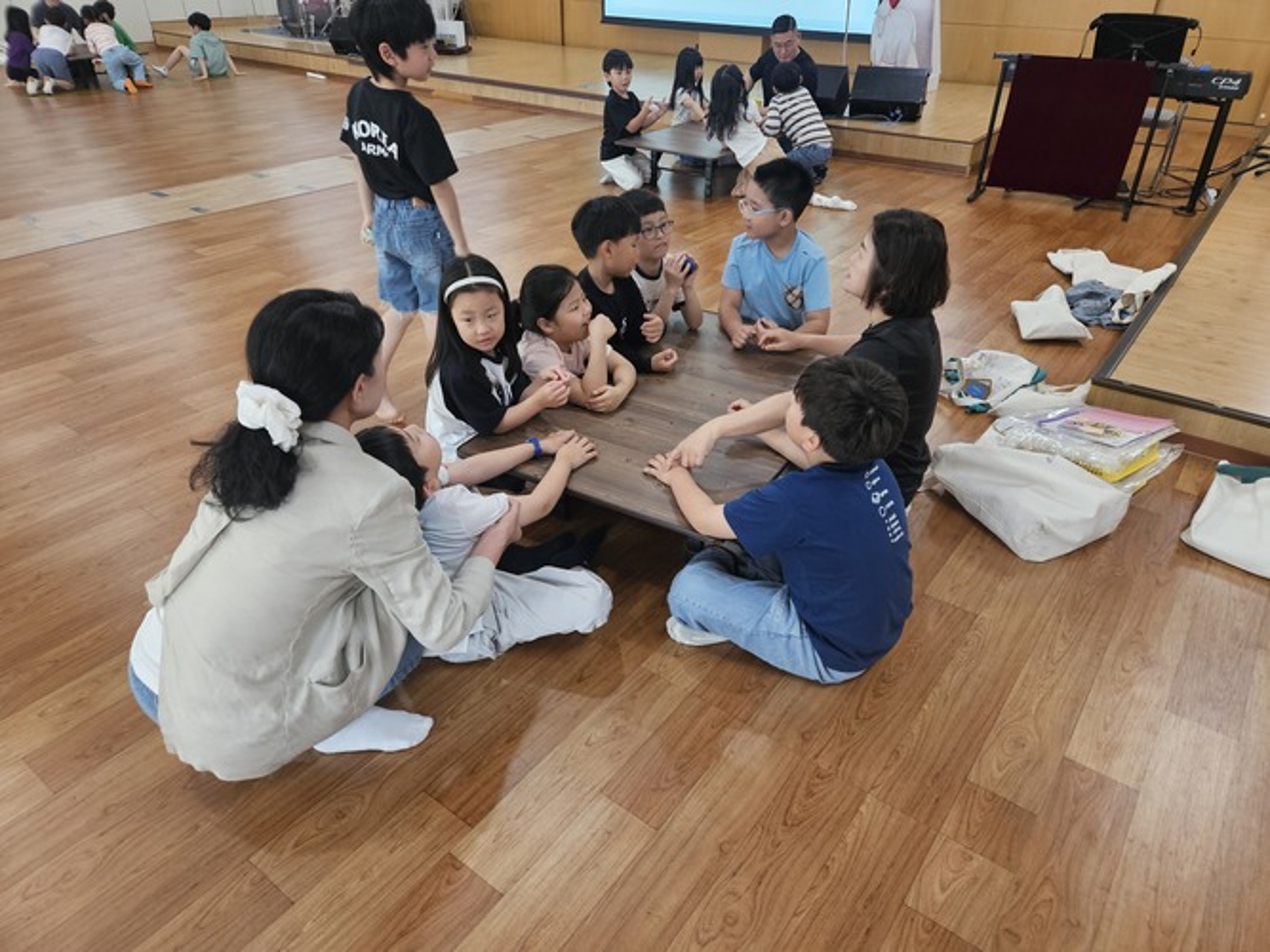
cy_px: 476
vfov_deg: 58.9
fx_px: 844
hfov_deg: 73.9
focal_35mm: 23
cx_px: 635
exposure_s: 1/120
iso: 250
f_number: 1.8
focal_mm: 5.4
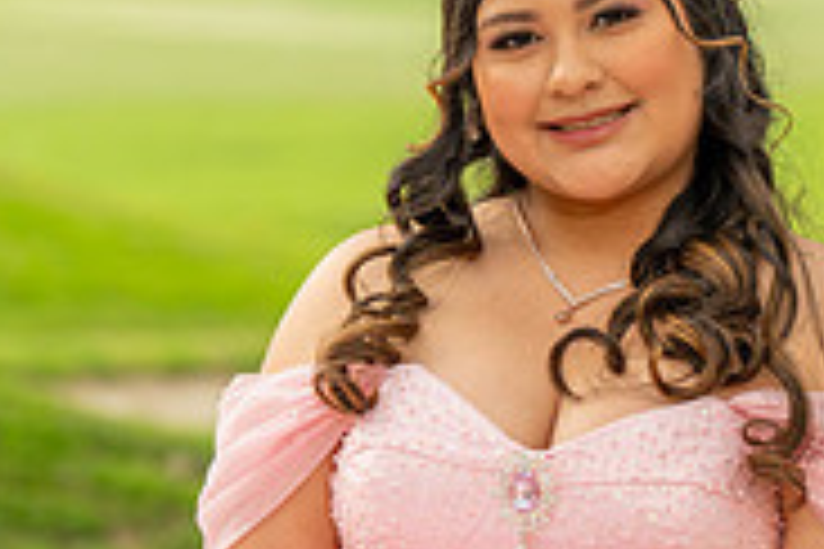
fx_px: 11260
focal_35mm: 492
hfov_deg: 4.2
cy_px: 452
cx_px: 666
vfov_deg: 2.8
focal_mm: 155
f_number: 6.3
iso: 320
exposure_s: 1/200
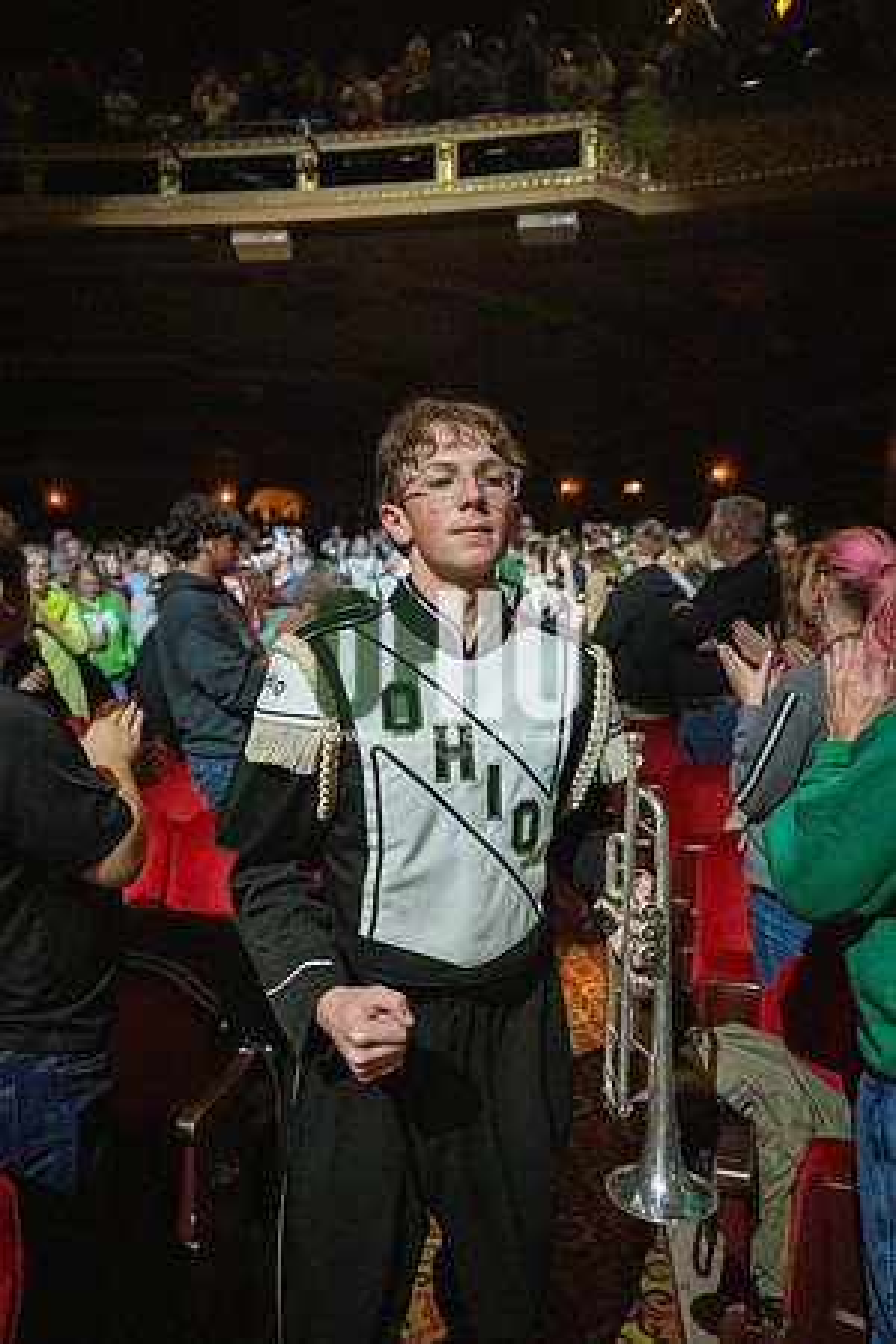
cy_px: 672
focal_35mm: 25
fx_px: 933
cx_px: 448
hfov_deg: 51.3
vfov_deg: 71.5
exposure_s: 1/500
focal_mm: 25
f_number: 2.8
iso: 12800
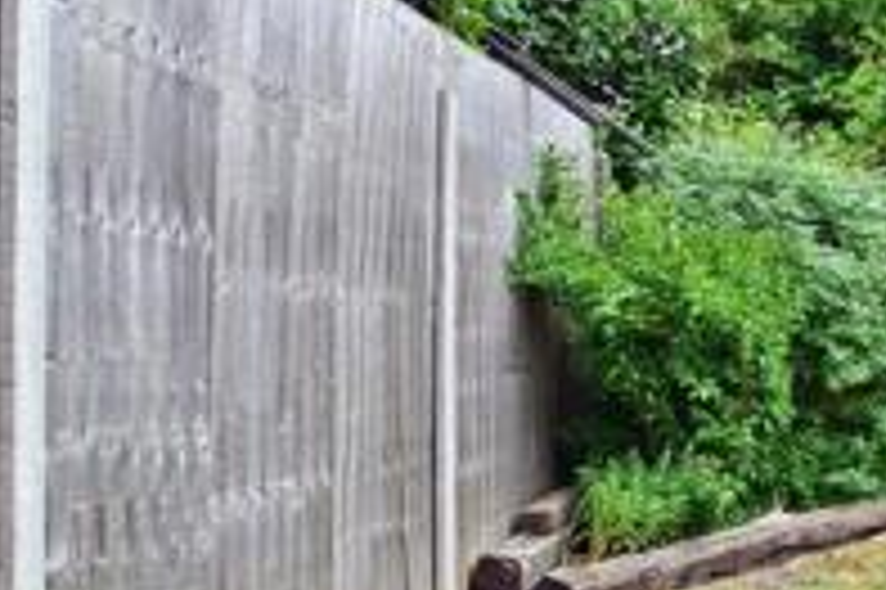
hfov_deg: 29.7
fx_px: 1229
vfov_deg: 26.9
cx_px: 1214
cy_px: 318
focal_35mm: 50
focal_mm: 10
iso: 400
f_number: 7.1
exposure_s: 1/400
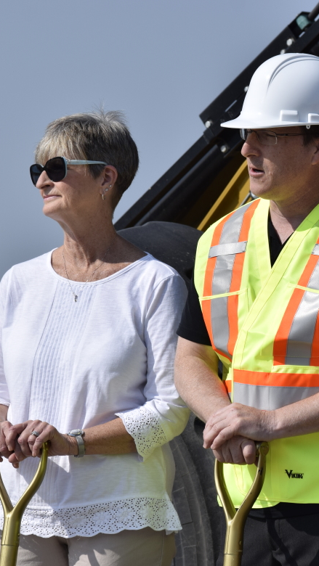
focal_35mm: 266
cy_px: 290
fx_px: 3998
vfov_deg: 8.1
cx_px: 350
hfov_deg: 4.6
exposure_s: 1/500
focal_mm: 110
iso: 100
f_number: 8
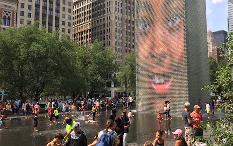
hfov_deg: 55.3
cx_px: 127
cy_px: 62
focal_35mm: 35
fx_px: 222
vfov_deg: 36.2
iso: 32
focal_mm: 4.15
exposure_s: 1/1282
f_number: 2.2
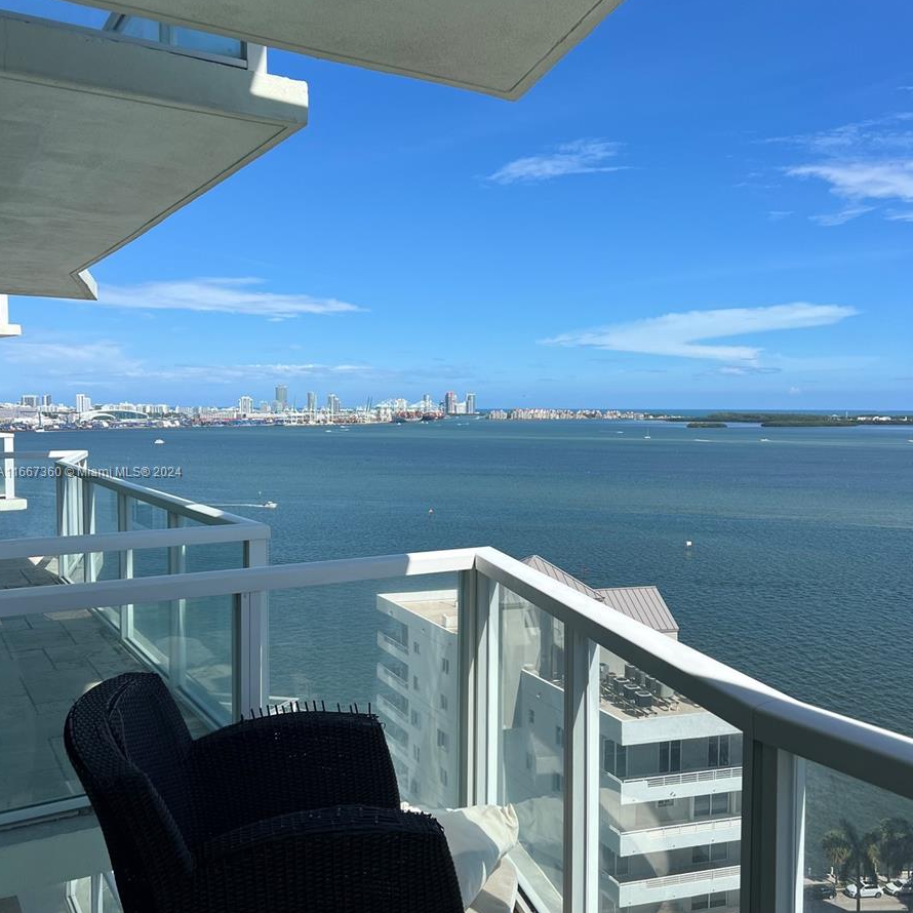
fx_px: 925
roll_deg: +0.1
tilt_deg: -3.6
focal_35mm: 31
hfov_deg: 52.5
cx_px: 455
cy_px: 473
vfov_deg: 52.5
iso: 50
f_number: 1.5
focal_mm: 5.7
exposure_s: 1/5076
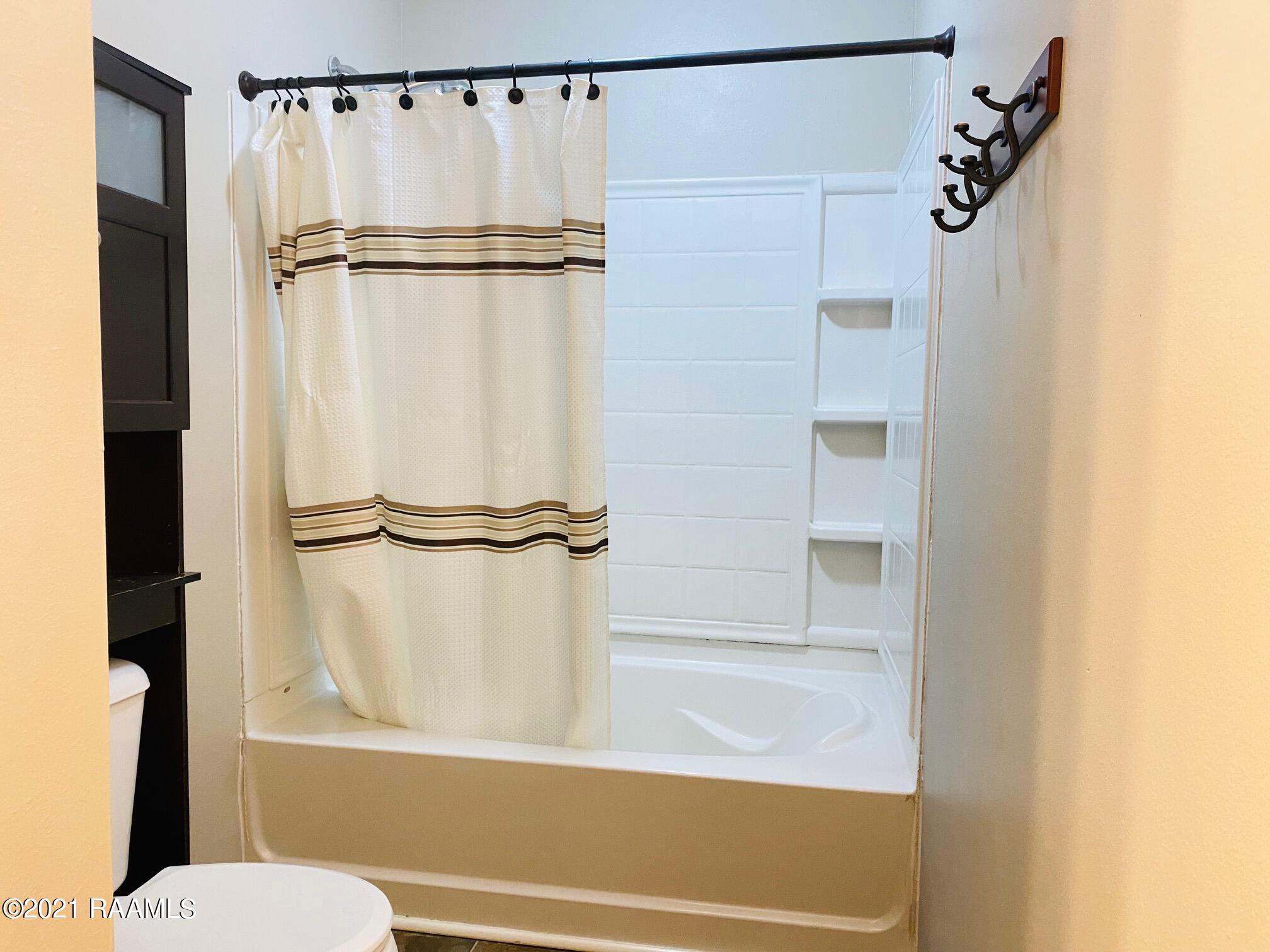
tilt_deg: -5.8
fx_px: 954
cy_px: 476
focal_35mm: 26
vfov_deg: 53.1
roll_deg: -1.8
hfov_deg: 67.3
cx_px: 635
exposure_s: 1/60
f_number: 1.8
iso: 400
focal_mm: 4.25
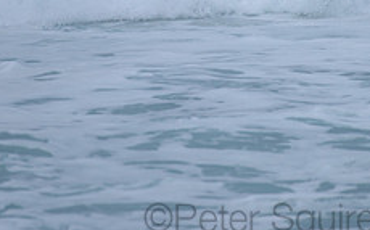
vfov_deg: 1.0
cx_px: 269
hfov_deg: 1.6
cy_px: -49
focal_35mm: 1288
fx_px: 12969
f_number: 5.6
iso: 360
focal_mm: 500
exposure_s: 1/2000
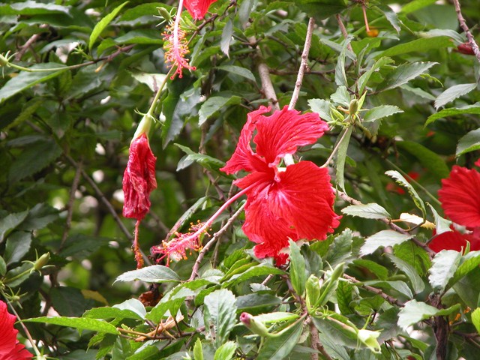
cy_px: 180
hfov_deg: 7.1
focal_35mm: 280
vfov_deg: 5.3
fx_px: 3883
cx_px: 240
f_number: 4.2
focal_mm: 71.2
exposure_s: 1/73
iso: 100
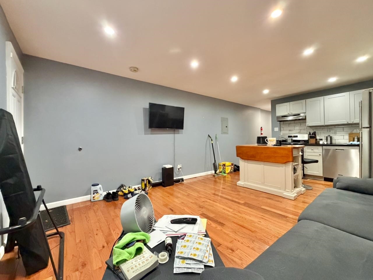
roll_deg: -0.5
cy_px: 140
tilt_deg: +0.2
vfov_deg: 85.7
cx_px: 186
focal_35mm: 14
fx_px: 151
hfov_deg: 102.1
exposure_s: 1/60
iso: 640
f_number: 2.2
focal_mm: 2.22
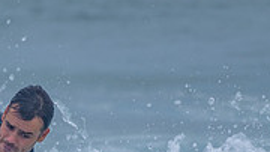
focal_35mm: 1862
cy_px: 251
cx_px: -102
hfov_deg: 1.2
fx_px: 13323
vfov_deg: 0.7
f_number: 5.6
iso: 280
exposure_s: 1/2000
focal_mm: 500
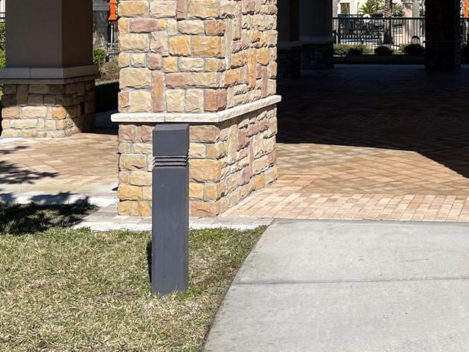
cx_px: 435
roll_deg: -0.7
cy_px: 7
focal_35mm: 66
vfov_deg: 21.5
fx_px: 895
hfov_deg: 28.1
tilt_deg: -0.3
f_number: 1.6
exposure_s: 1/4902
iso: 32
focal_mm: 5.1
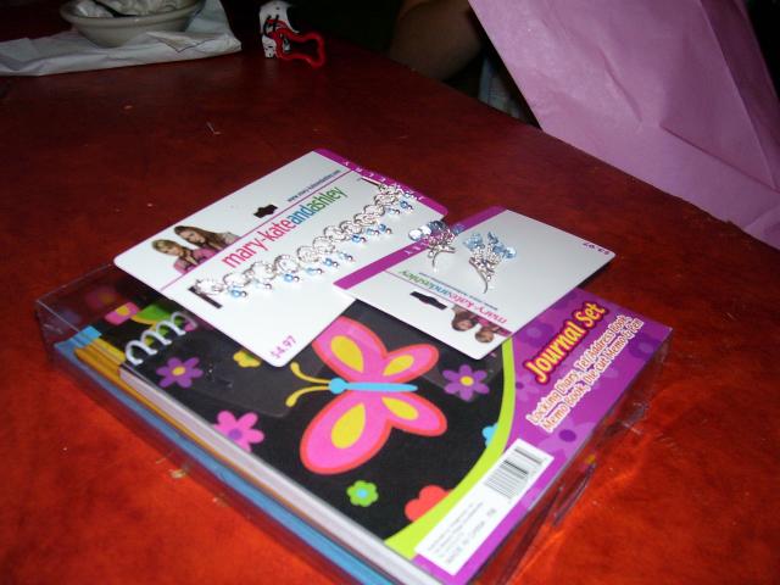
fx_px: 766
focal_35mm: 34
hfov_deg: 54.0
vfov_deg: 41.8
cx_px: 390
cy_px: 292
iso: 125
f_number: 2.7
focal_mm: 5.6
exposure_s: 1/60
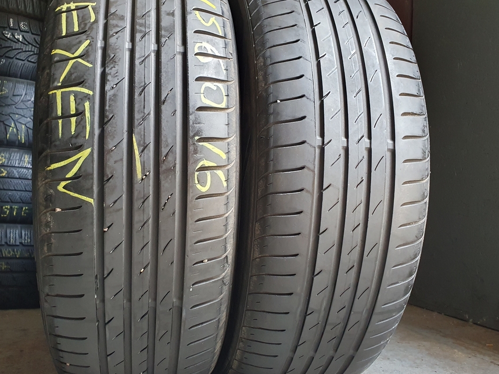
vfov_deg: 45.3
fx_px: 447
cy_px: 217
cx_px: 234
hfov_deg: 58.3
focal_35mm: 31
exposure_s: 1/40
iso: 400
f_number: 2.4
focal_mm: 4.32
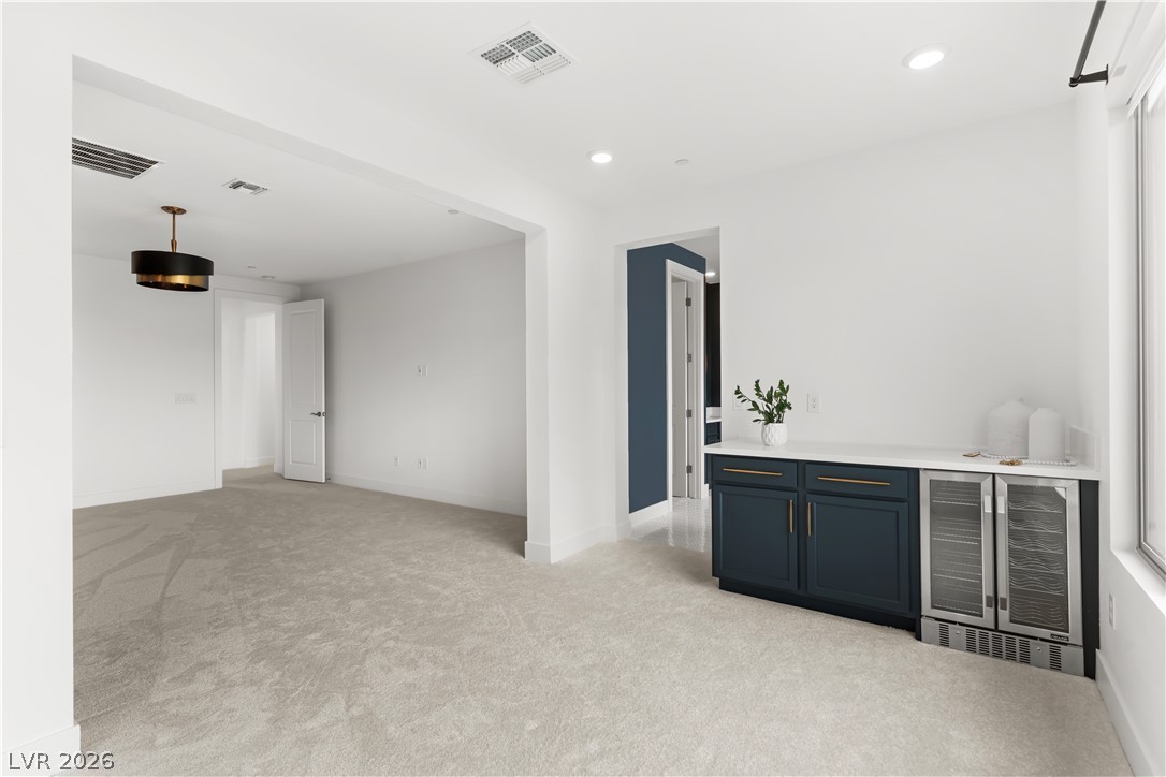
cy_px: 388
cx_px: 583
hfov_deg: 93.3
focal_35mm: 17
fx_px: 551
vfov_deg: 70.4
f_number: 8
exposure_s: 1/30
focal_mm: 17
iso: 400
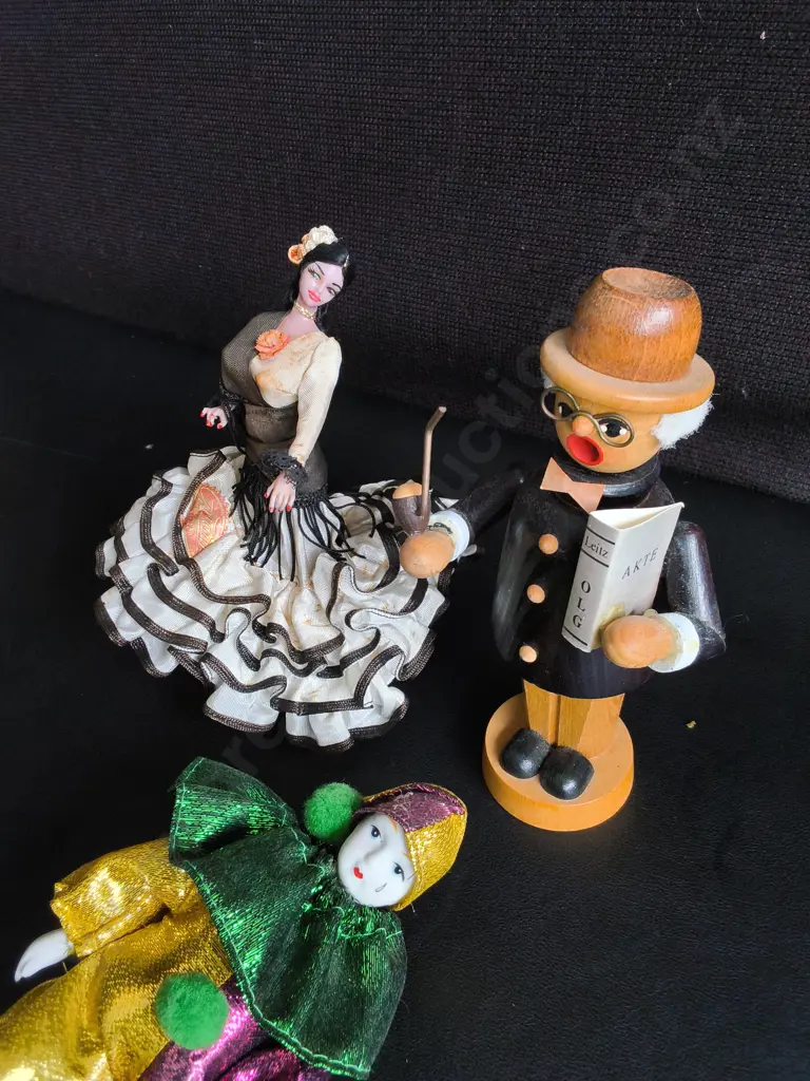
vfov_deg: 65.3
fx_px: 842
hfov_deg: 51.4
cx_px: 405
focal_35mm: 27
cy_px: 540
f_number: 2
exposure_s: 1/100
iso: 160
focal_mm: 2.87
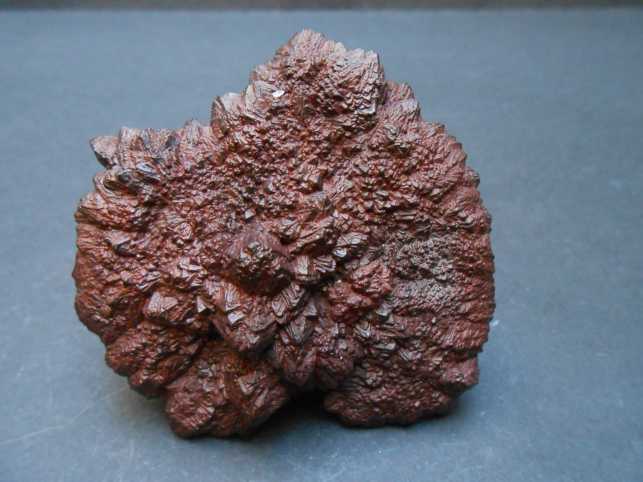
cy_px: 241
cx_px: 322
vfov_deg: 53.1
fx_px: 483
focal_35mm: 26
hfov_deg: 67.3
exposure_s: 1/8
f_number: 3.5
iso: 800
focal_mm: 4.6
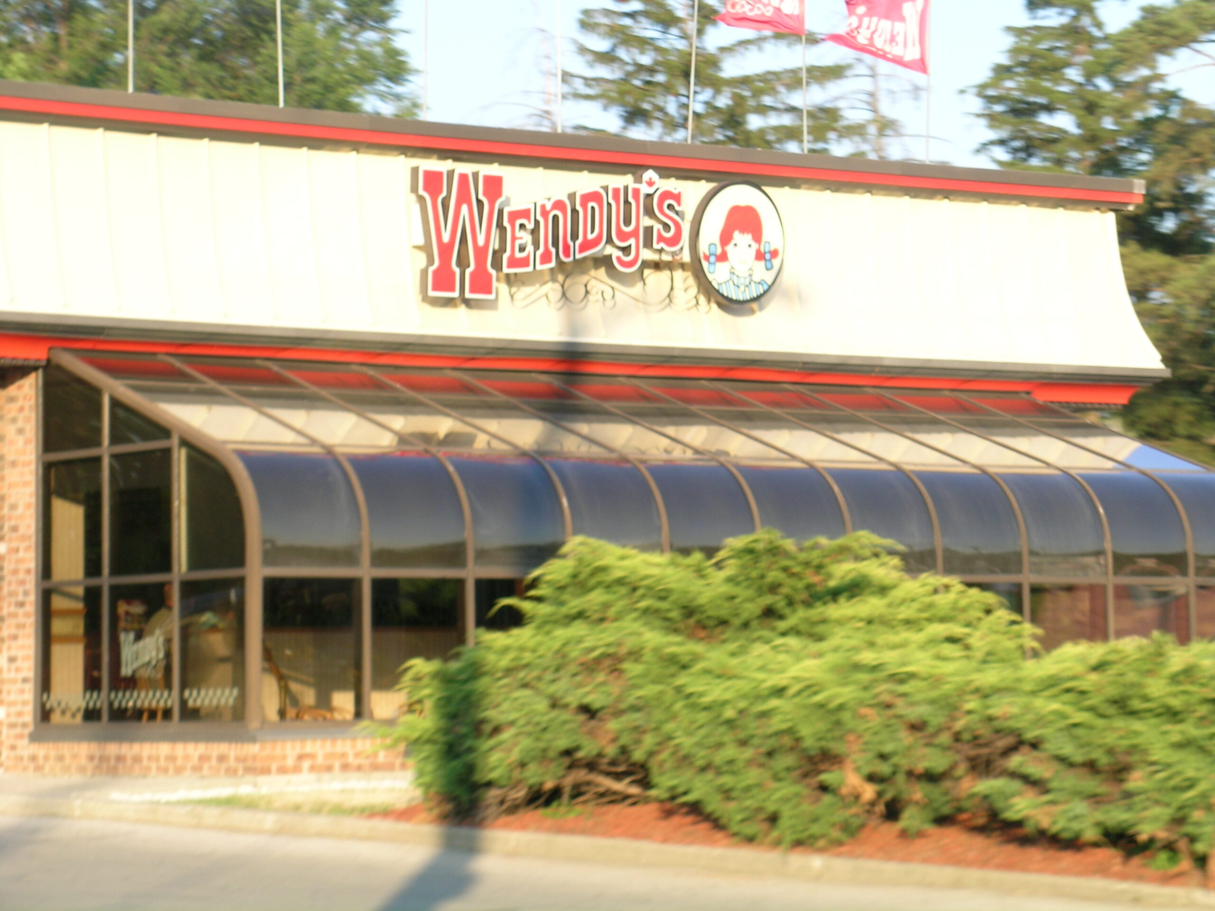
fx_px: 4072
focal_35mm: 116
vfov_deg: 12.8
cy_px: 456
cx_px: 608
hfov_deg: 17.0
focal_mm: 24
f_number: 5.2
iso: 50
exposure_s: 1/97.3
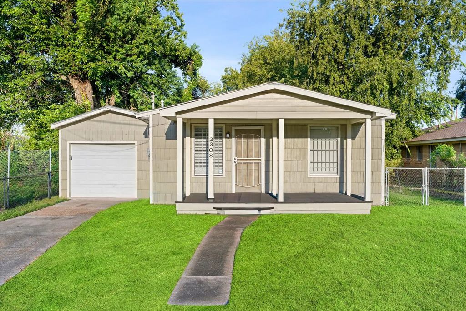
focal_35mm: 31
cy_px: 156
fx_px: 401
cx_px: 233
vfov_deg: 42.4
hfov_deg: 60.3
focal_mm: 31
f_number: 8
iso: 100
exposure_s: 1/80
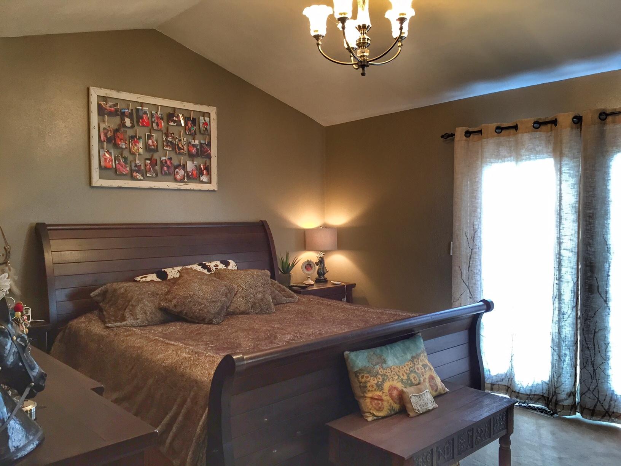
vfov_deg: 48.2
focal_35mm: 29
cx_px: 310
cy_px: 233
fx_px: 520
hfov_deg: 61.7
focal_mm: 4.15
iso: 100
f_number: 2.2
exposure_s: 1/30
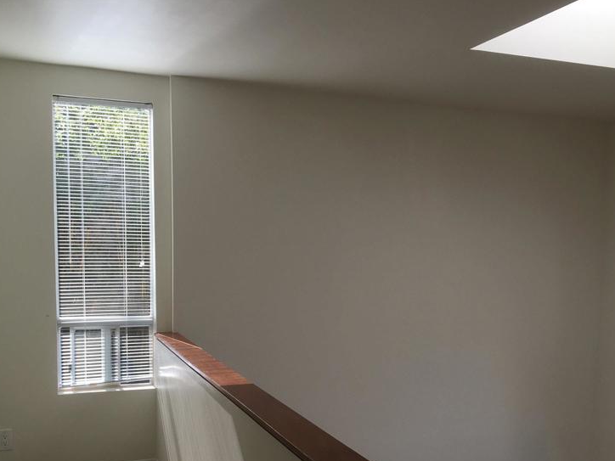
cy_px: 323
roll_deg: -1.5
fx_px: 728
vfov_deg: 34.7
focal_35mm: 41
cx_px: 369
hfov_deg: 45.5
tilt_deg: -6.1
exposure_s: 1/275
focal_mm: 4.15
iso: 25
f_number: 2.2
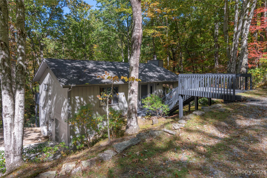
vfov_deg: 53.1
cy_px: 89
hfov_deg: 73.7
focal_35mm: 24
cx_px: 134
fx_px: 178
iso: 320
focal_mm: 24
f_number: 7.1
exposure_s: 1/500
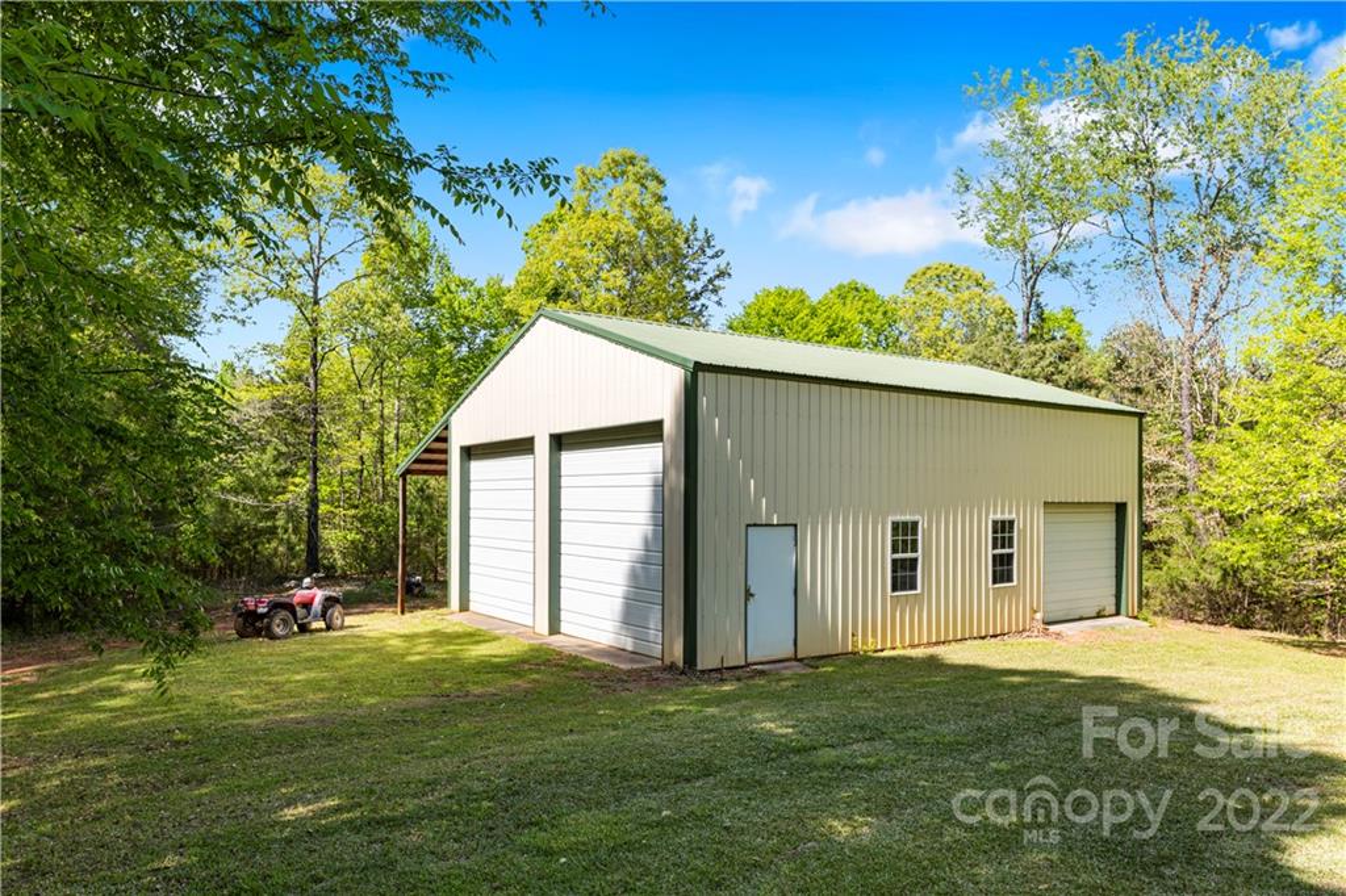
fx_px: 897
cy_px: 448
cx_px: 673
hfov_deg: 73.8
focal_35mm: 24
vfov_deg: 53.1
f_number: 7.1
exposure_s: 1/250
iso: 320
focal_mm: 24
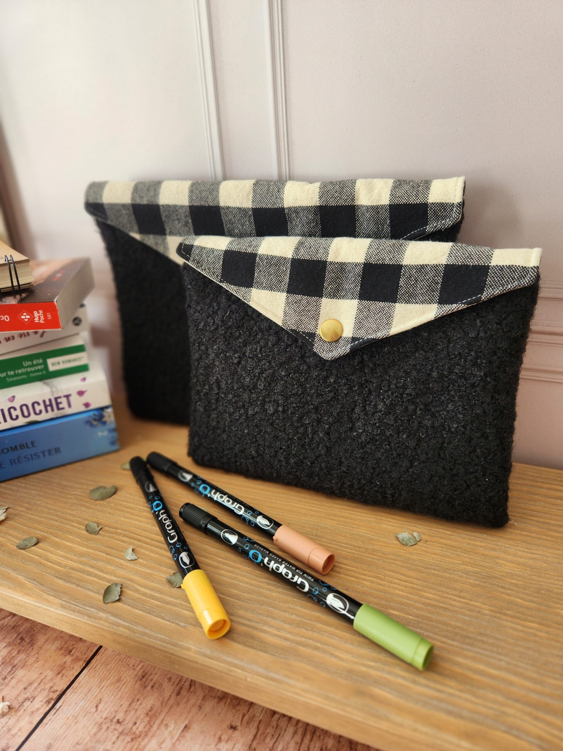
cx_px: 282
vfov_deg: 73.9
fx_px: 499
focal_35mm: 23
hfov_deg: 58.9
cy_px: 376
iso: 64
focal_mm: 5.4
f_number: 1.8
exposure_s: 1/120
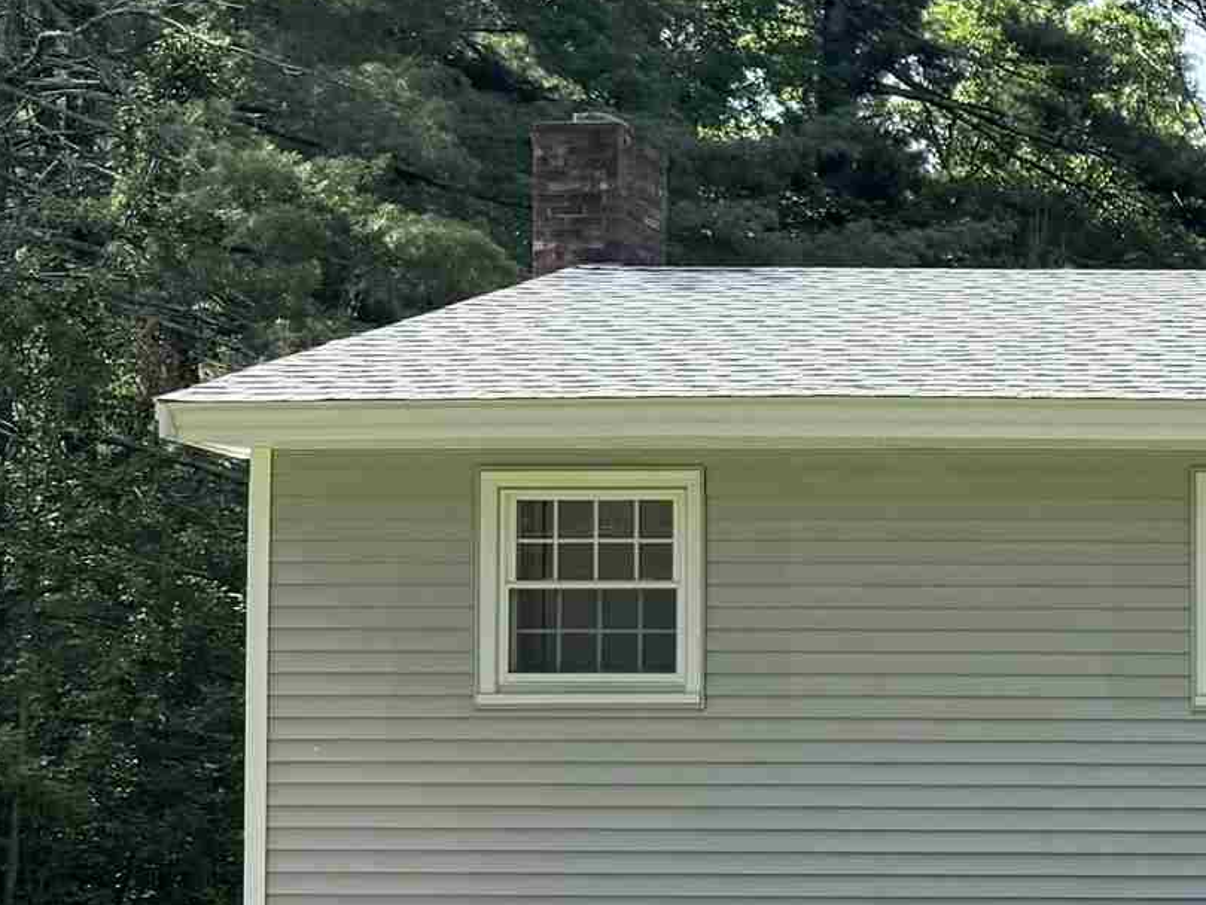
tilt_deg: +0.2
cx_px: 1875
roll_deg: -0.4
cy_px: 863
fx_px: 3171
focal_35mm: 91
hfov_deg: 18.7
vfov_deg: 16.0
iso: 100
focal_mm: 6.76
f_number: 1.78
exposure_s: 1/2525
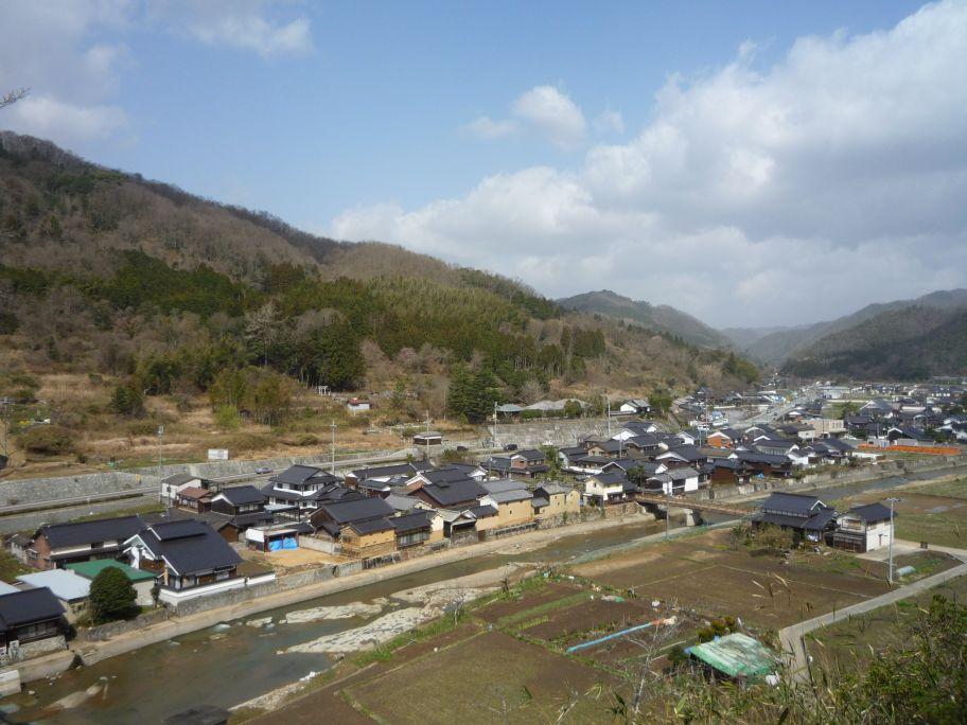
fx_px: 838
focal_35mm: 30
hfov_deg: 60.0
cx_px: 484
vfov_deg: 46.8
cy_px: 362
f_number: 5.6
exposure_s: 1/500
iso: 100
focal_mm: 5.2
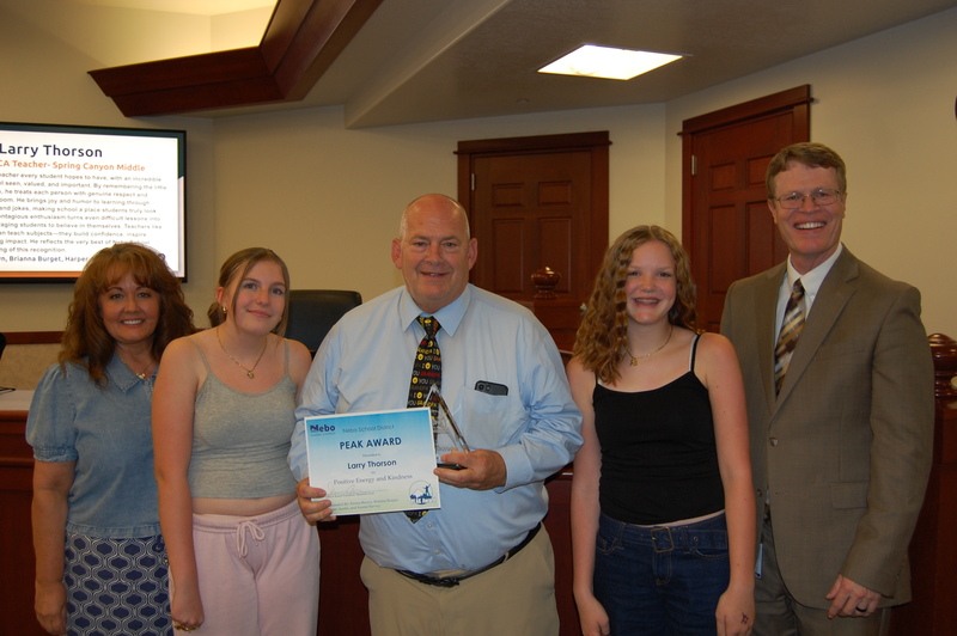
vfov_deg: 39.9
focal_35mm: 33
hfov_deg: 57.3
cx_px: 478
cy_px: 318
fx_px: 877
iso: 400
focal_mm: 22
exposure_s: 1/60
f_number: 3.8
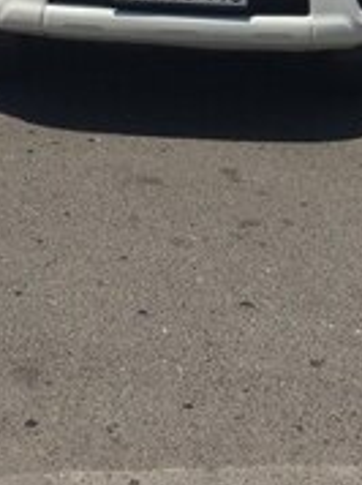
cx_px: 180
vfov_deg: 21.5
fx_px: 1132
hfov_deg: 18.2
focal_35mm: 81
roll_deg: -1.2
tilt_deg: -5.3
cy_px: -169
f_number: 2.2
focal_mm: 4.15
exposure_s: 1/6623
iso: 32
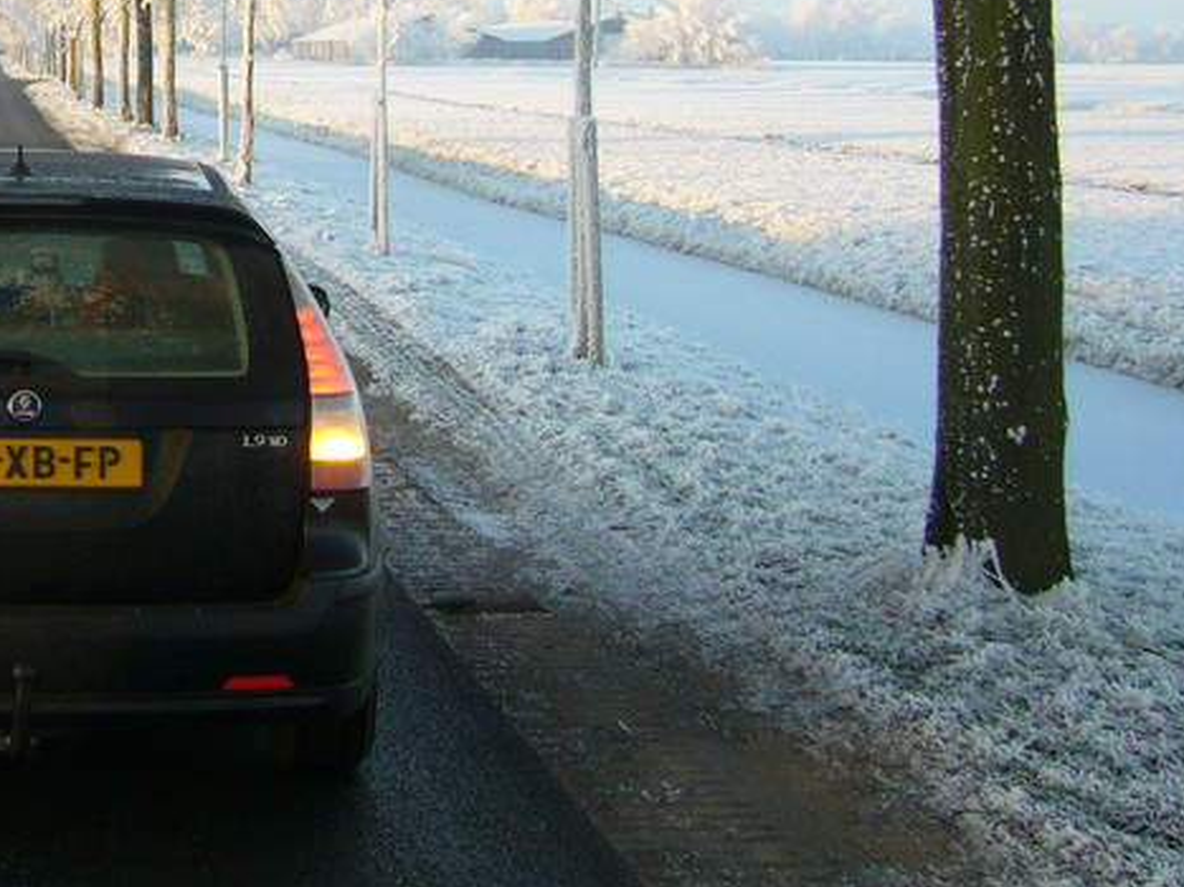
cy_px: 0
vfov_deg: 18.0
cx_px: -37
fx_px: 2736
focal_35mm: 80
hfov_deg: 23.3
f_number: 2.8
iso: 100
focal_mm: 5.8
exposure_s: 1/200
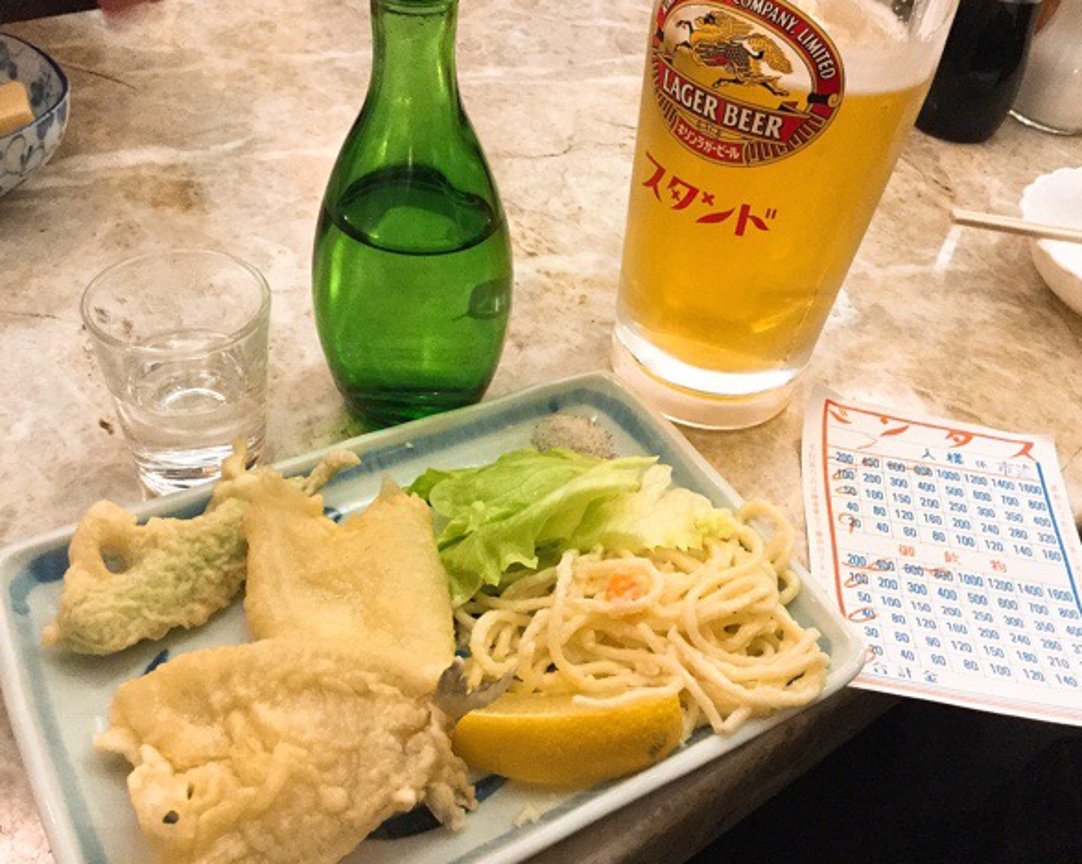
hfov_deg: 54.2
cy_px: 429
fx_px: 1056
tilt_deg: -43.5
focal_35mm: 33
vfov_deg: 44.5
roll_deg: -11.7
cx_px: 555
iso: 200
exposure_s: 1/30
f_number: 2.4
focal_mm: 3.3
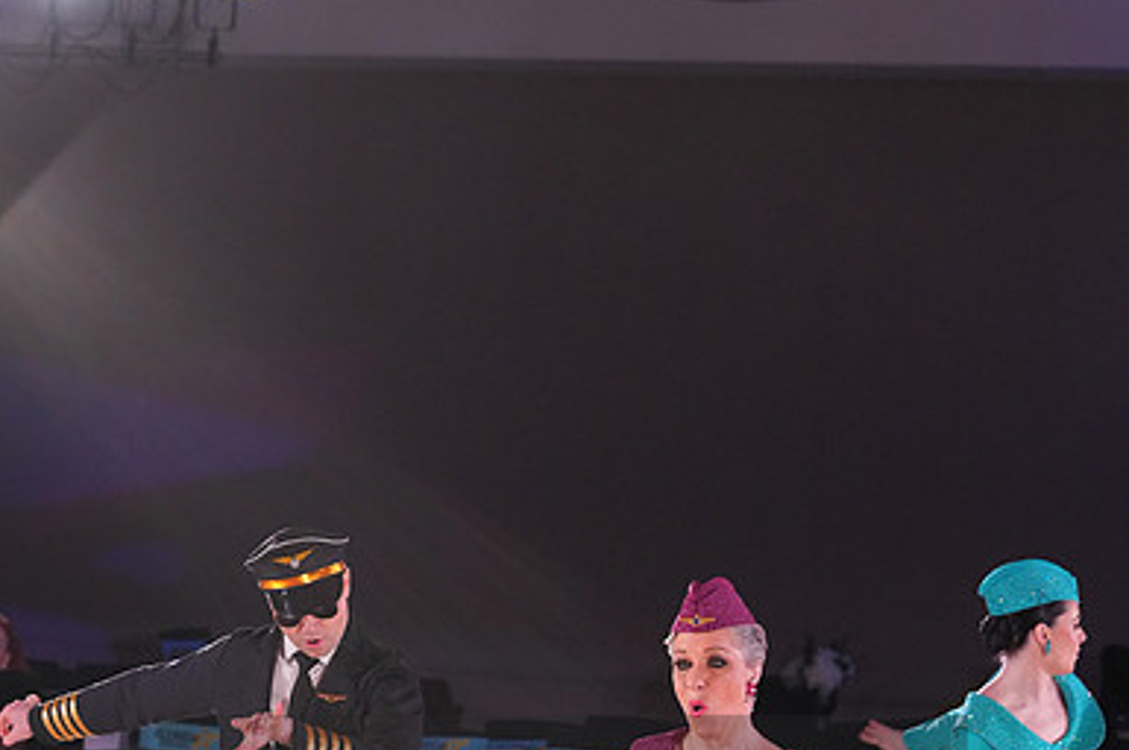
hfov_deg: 10.8
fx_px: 5953
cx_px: 564
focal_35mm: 190
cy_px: 814
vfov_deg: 7.2
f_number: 5.6
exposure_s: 1/320
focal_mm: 126
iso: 5000
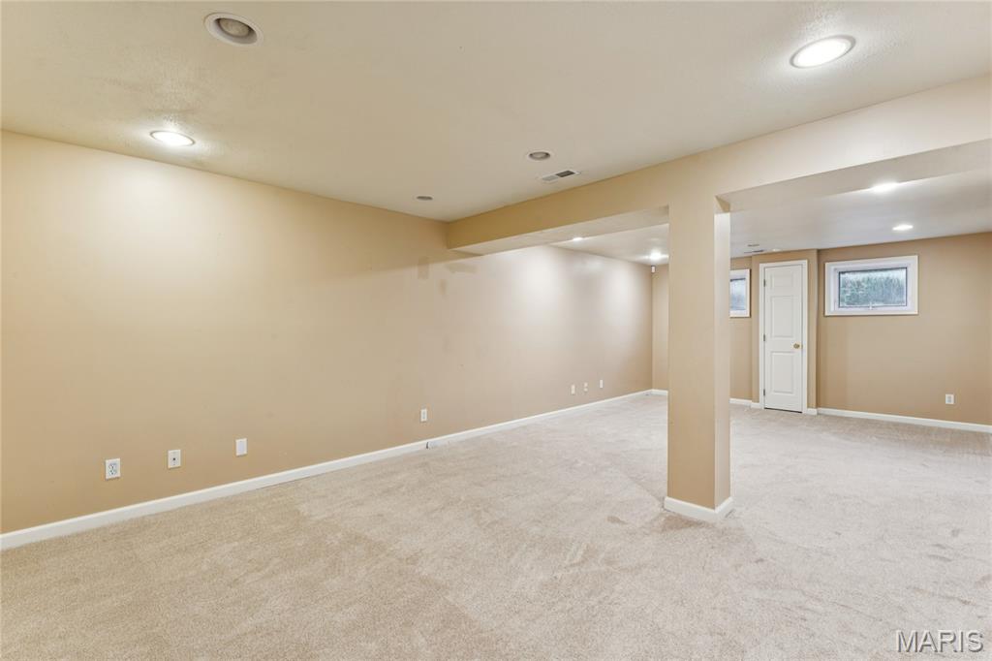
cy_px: 330
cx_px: 496
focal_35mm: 16
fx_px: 443
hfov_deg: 96.4
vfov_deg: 73.4
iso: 200
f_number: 13
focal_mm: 16.1
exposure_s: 1/2
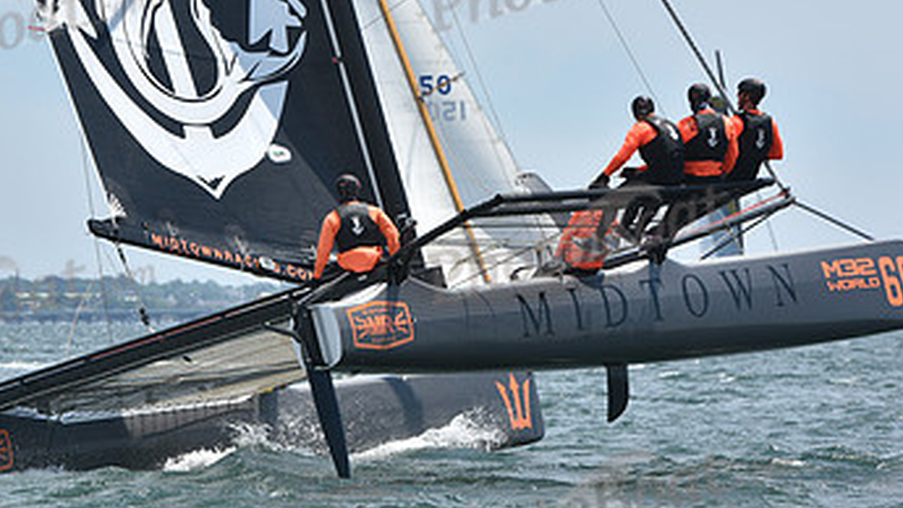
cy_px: 137
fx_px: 7805
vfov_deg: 3.7
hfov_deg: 6.6
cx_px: 293
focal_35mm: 326
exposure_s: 1/1250
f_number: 7.1
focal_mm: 185
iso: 250
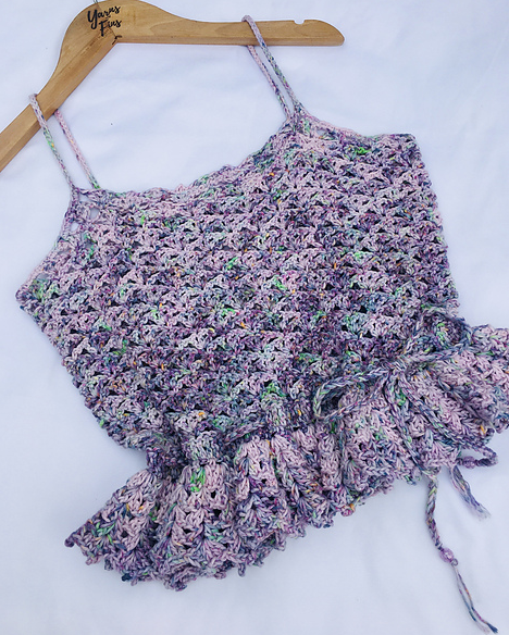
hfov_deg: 47.2
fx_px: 583
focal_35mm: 31
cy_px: 291
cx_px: 249
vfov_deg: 57.1
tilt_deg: -74.2
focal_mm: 4.15
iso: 25
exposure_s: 1/1221
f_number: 2.2
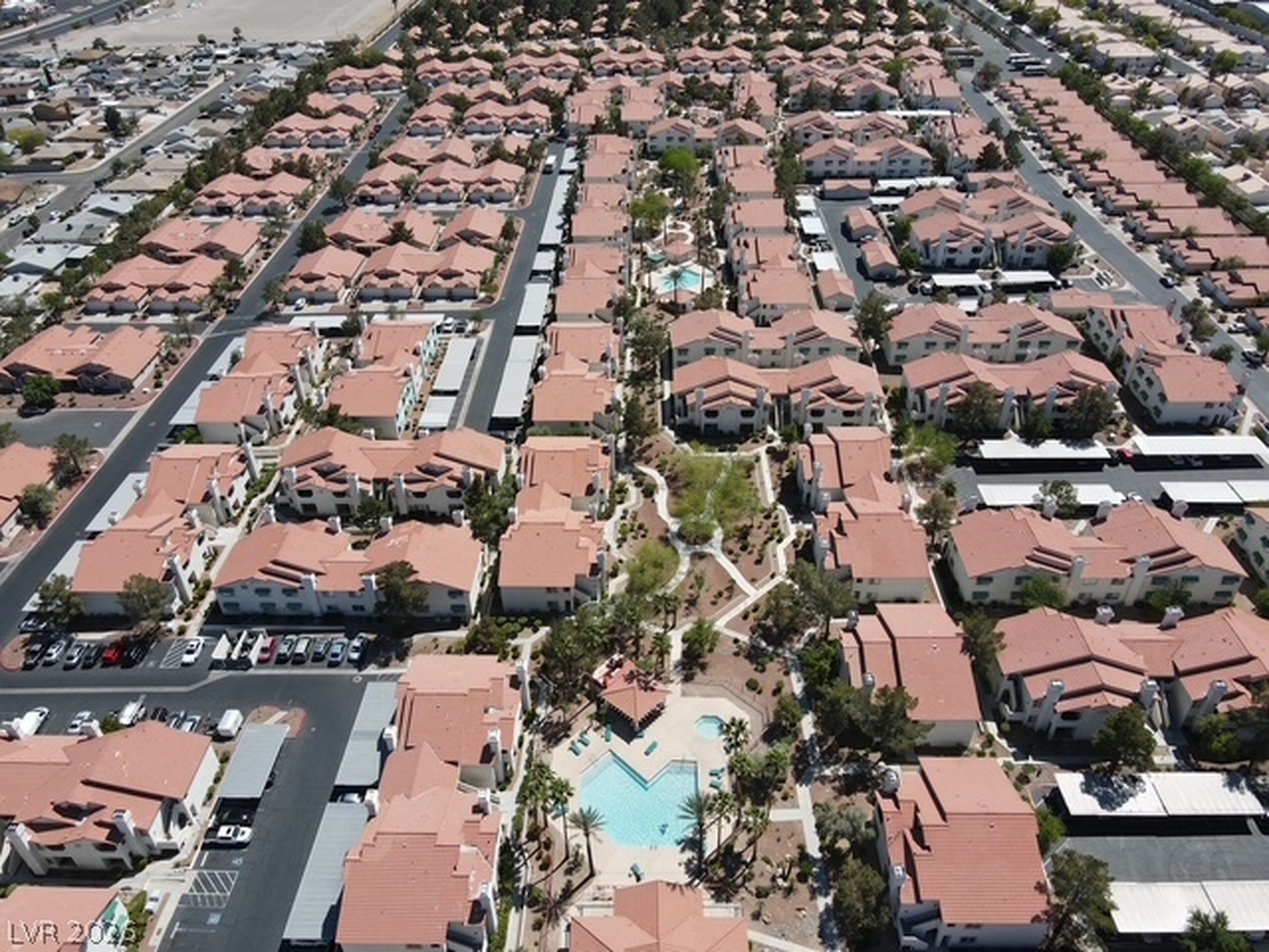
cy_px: 476
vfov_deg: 56.8
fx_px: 880
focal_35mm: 24
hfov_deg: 71.6
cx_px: 634
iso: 100
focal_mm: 4.5
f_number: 2.8
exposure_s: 1/800
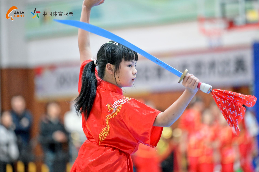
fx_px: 1438
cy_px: 86
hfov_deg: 10.3
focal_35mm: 200
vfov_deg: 6.9
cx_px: 130
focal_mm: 200
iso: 2500
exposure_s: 1/500
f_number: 2.8
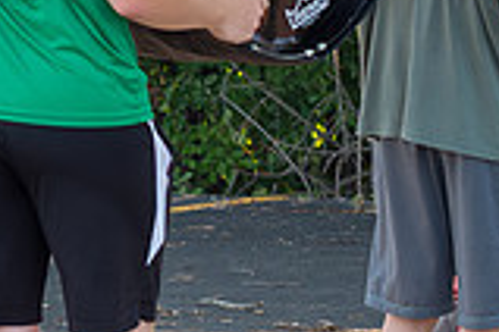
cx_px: 707
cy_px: 2
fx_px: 6182
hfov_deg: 4.6
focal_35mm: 446
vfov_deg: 3.1
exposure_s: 1/200
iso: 1250
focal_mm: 95
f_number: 5.6
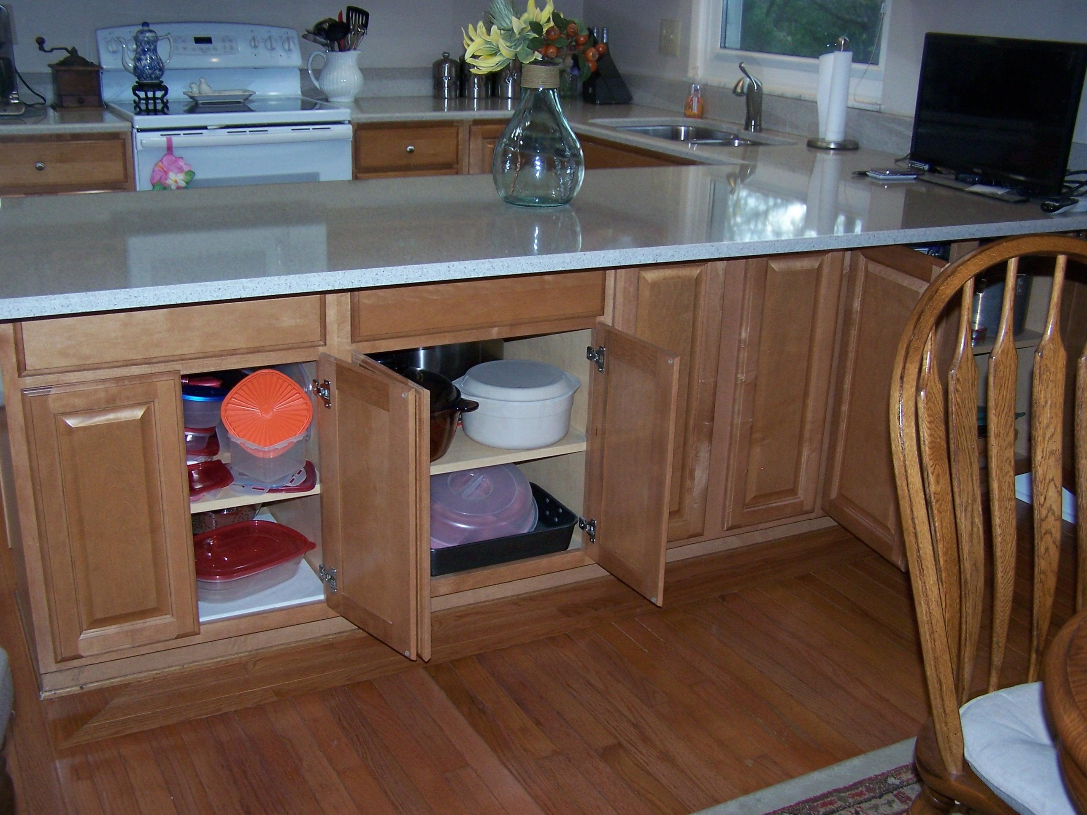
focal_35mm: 38
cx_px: 544
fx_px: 1193
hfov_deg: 49.0
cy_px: 408
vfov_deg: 37.7
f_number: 2.8
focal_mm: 6.3
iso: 140
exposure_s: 1/60
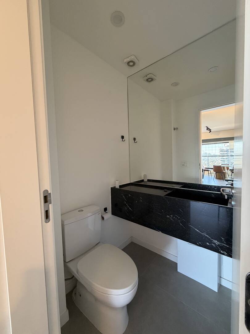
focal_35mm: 14
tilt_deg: -2.7
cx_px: 125
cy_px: 167
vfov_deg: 102.1
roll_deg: +1.6
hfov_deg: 85.7
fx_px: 135
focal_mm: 2.22
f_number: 2.2
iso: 320
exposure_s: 1/60
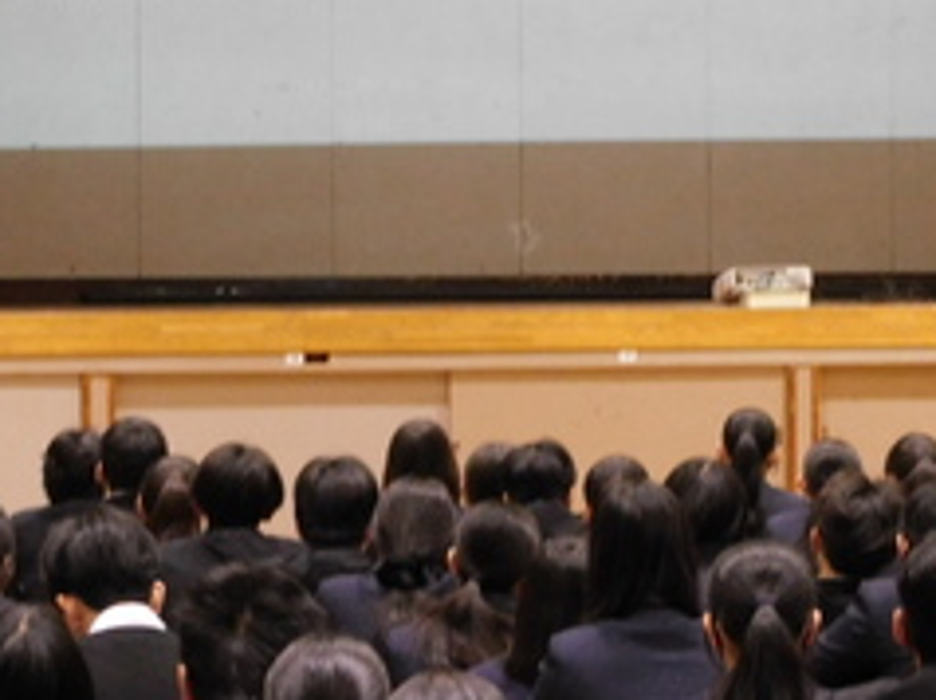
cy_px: 189
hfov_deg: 8.5
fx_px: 6267
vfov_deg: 6.4
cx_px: 830
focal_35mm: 232
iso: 800
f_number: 5
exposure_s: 1/10
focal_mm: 20.6
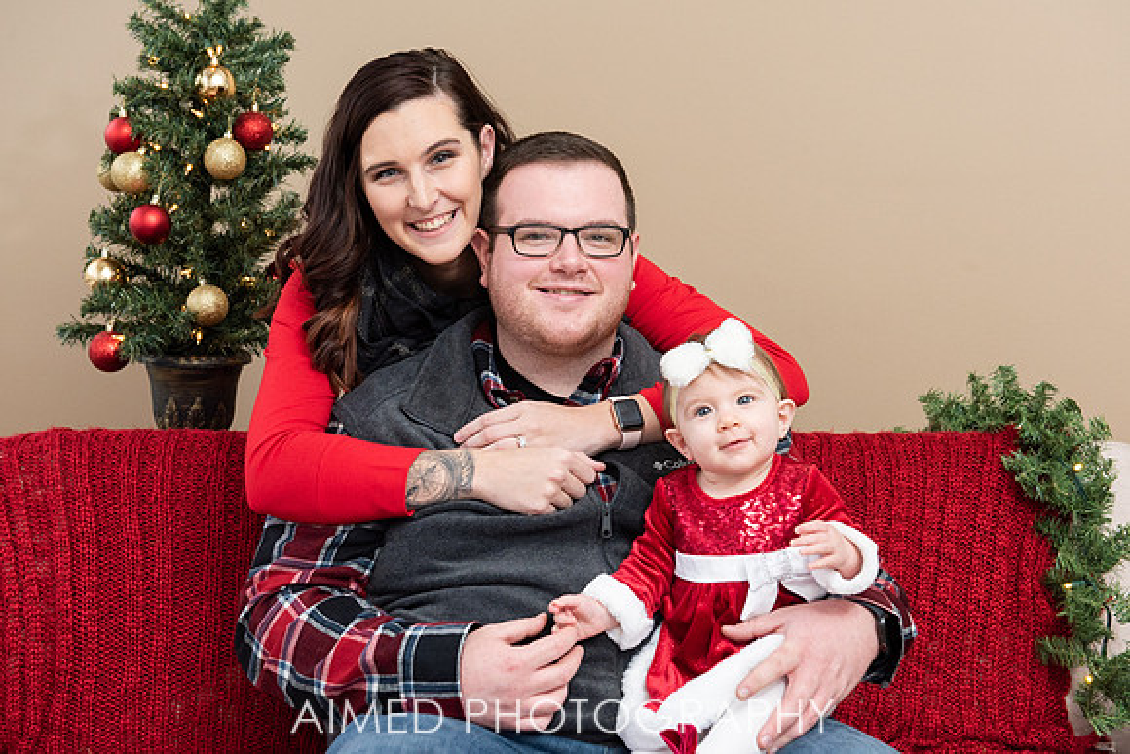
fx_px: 1890
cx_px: 581
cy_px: 366
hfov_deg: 33.3
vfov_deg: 22.6
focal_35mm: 60
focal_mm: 58
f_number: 5.6
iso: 1250
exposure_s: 1/200
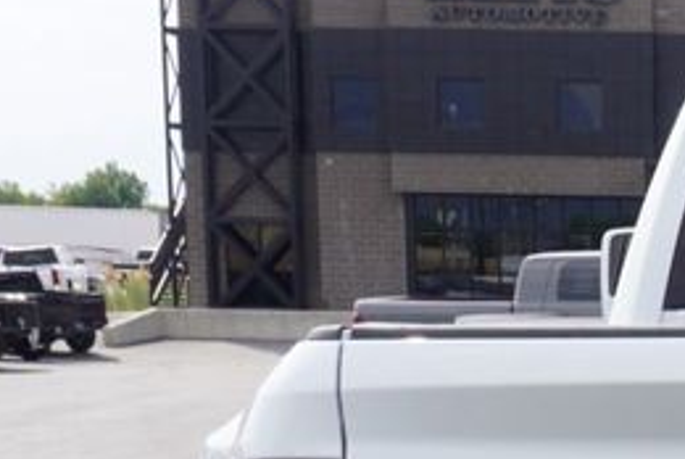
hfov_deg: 14.6
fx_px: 2476
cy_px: 783
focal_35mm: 130
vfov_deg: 10.1
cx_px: 1033
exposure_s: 1/200
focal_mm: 22
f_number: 7.1
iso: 100
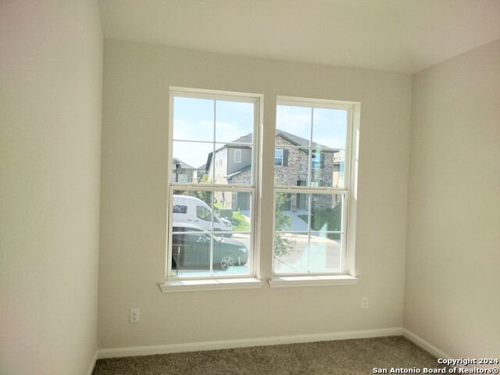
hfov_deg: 65.3
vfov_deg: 51.4
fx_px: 390
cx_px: 250
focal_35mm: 27
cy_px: 188
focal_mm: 4.71
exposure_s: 1/1442
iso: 100
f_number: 1.7
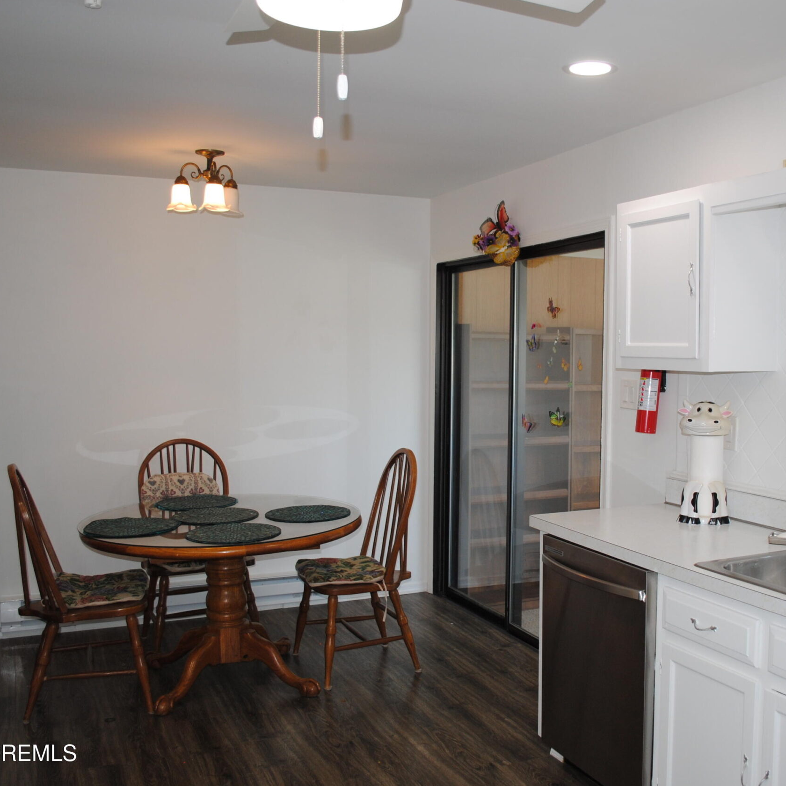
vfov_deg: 47.2
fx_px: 899
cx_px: 489
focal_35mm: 35
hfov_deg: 46.8
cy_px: 389
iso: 200
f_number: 3.5
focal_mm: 18
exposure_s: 1/60
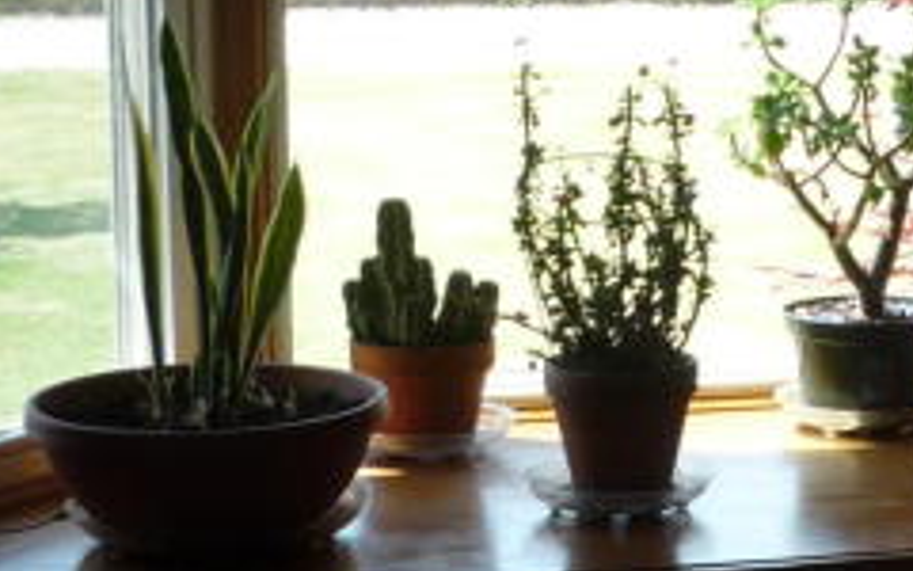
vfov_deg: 9.0
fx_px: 3608
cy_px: 194
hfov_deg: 14.0
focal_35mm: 145
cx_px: 1118
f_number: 3.5
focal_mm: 5.2
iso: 100
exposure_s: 1/100
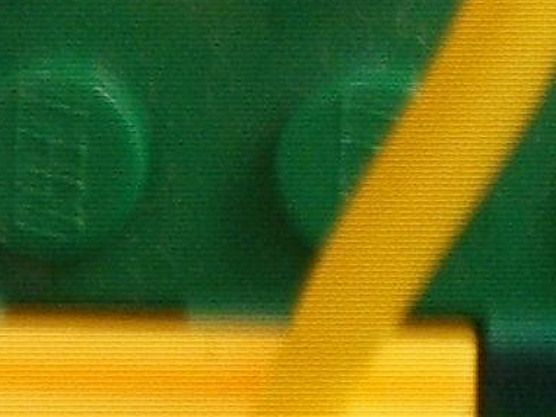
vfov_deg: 5.6
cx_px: 766
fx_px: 4258
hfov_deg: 7.4
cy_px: 159
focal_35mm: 265
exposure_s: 1
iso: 63
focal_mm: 6.6
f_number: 3.5
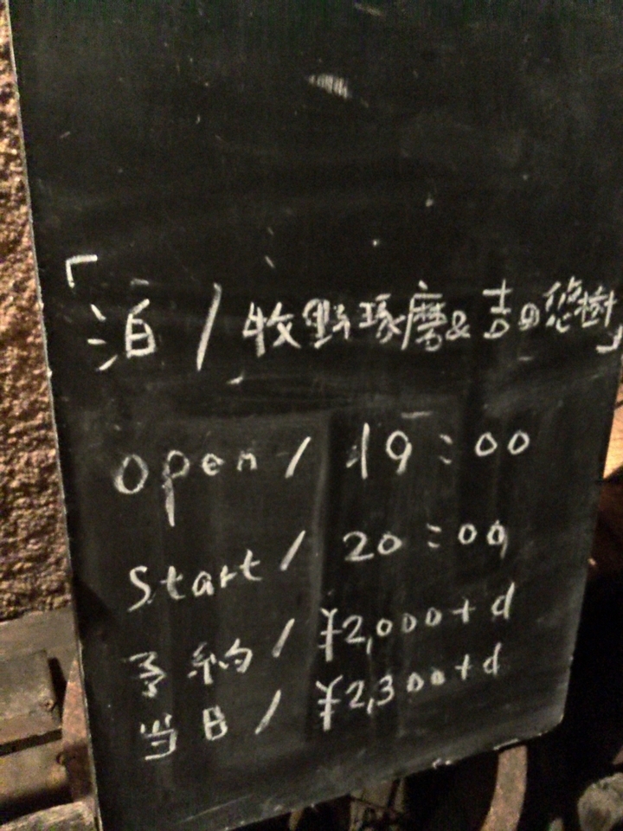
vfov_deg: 58.4
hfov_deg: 45.4
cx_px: 312
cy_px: 416
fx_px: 744
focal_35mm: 31
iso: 800
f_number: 2.4
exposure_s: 1/15
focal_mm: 3.3
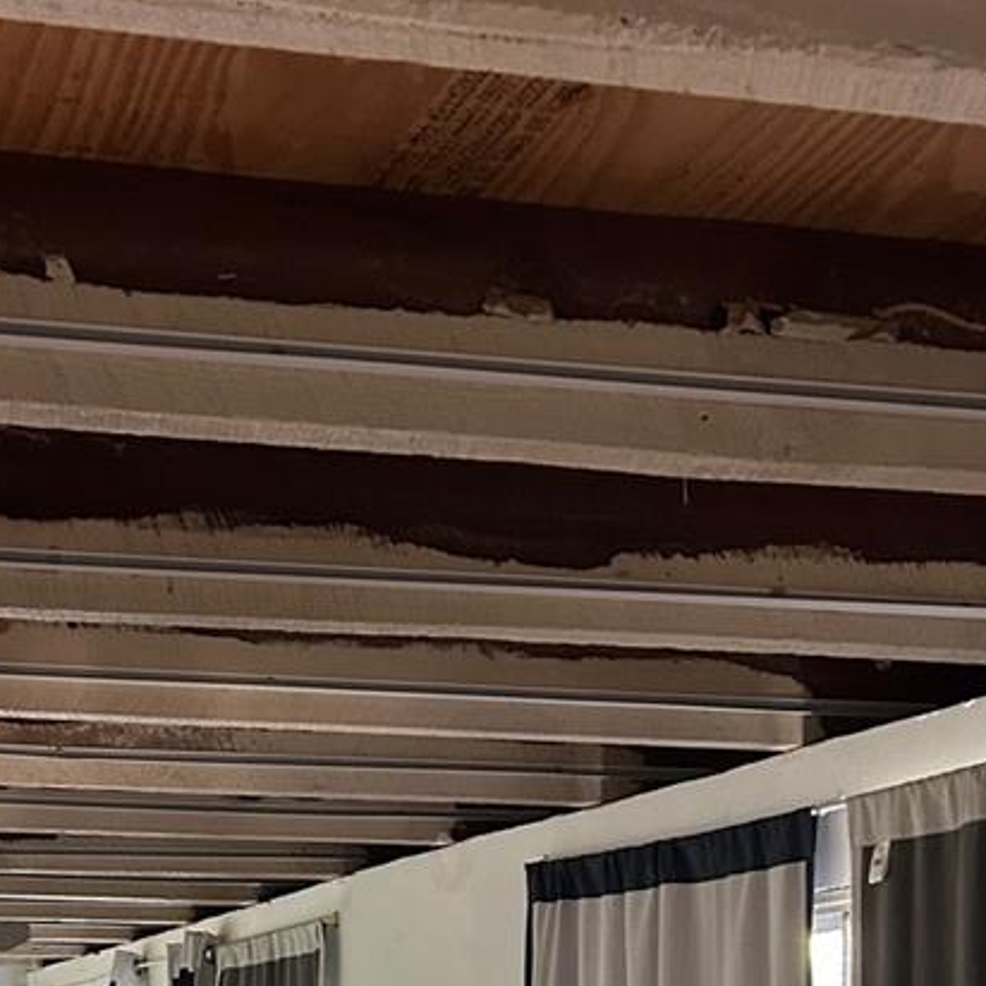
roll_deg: +0.3
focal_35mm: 67
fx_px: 2159
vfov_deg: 23.9
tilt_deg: +0.8
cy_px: 1120
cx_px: -26
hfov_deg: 24.4
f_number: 1.5
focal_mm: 5.7
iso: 250
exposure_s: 1/60
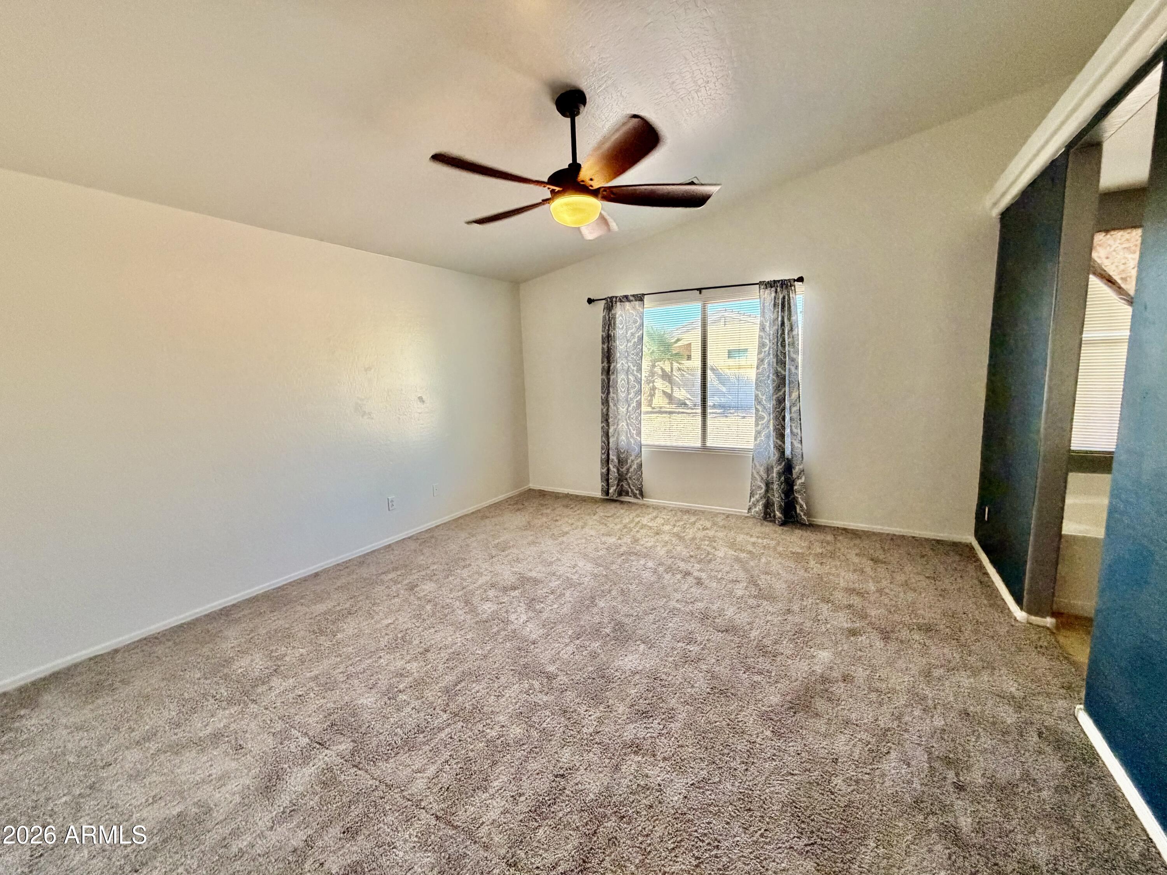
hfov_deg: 102.1
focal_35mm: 14
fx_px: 472
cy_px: 438
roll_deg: +2.2
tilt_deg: -7.7
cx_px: 584
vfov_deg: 85.7
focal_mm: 2.22
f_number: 2.2
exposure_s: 1/60
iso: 400
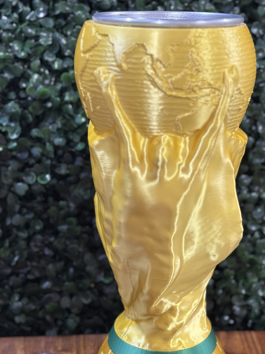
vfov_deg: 30.7
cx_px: 163
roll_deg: -1.2
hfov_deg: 23.2
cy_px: 195
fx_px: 643
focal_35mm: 63
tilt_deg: -17.1
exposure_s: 1/50
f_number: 1.78
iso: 400
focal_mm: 6.86
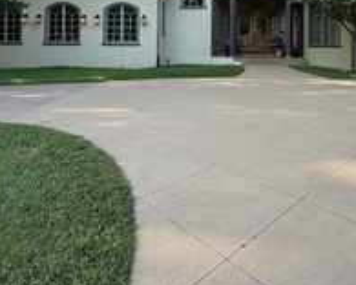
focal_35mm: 28
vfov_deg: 47.6
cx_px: 201
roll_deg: -0.8
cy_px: 42
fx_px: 295
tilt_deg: +1.8
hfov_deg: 62.0
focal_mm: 2.22
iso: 40
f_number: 2.2
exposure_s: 1/248
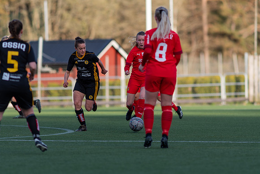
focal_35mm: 450
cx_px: 130
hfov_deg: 4.6
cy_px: 87
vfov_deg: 3.1
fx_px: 3251
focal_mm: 300
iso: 180
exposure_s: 1/1250
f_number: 3.2
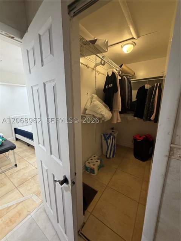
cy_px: 120
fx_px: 98
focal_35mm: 14
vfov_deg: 102.1
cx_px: 90
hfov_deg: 85.7
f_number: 2.2
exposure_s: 1/60
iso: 320
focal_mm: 2.22
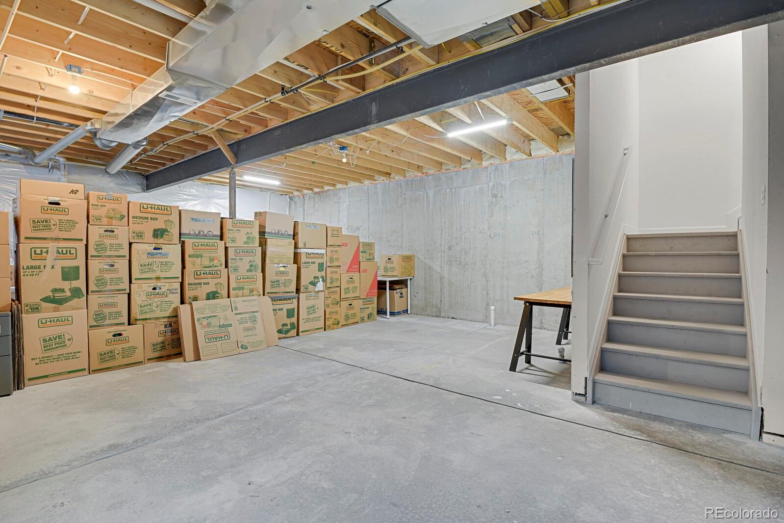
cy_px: 262
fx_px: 370
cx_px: 392
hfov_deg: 93.3
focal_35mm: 17
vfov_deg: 70.4
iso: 250
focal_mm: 17
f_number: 8
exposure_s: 10
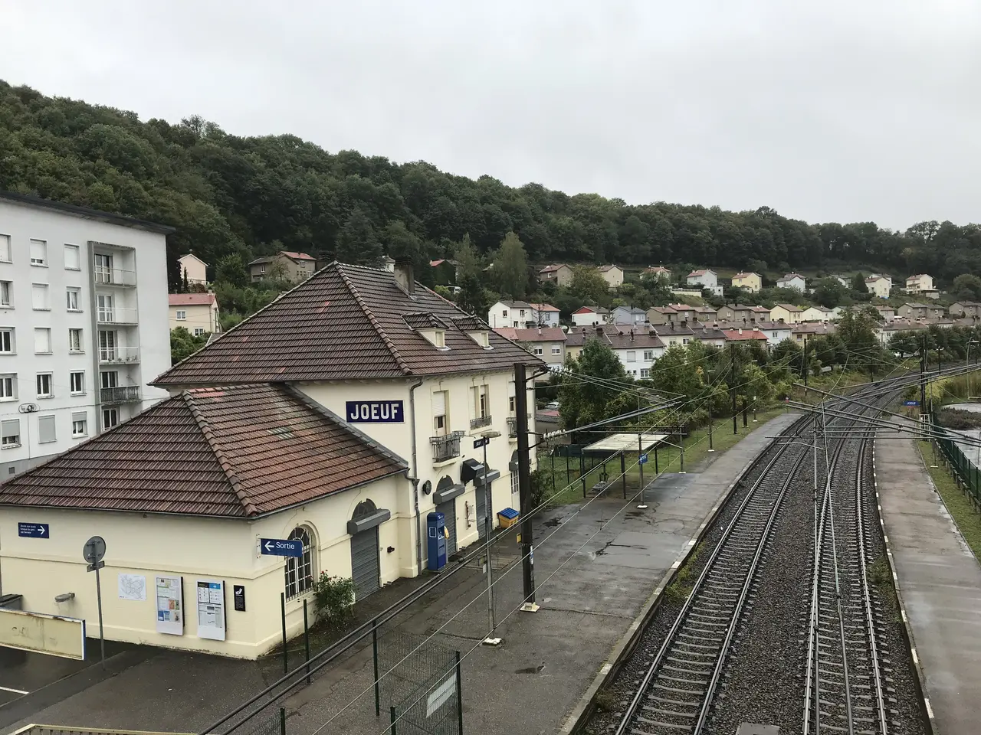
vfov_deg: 49.7
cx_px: 490
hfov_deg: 63.4
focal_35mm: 28
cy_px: 368
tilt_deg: -0.1
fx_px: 794
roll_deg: +2.6
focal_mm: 3.99
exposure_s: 1/622
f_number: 1.8
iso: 20
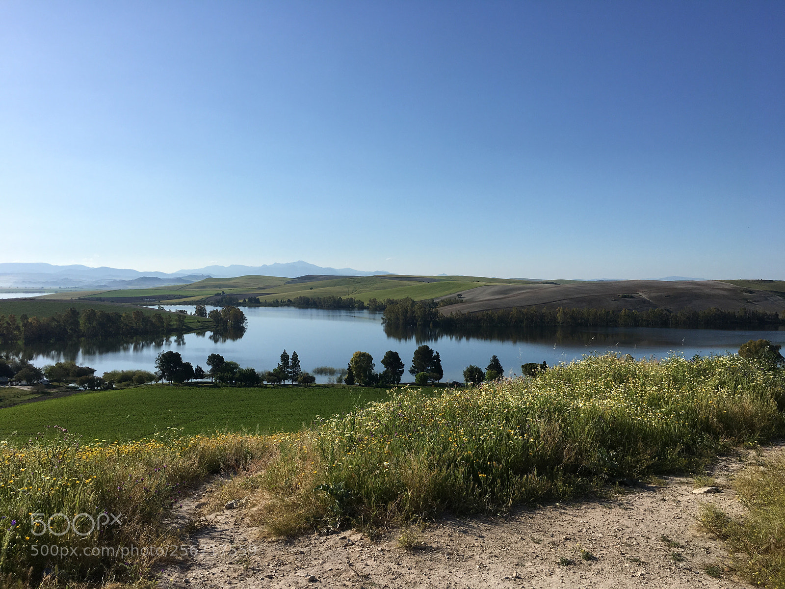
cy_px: 294
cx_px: 392
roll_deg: -0.6
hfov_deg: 61.7
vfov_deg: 48.2
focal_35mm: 29
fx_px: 658
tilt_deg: -0.7
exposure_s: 1/2331
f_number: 2.2
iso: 25
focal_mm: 4.15
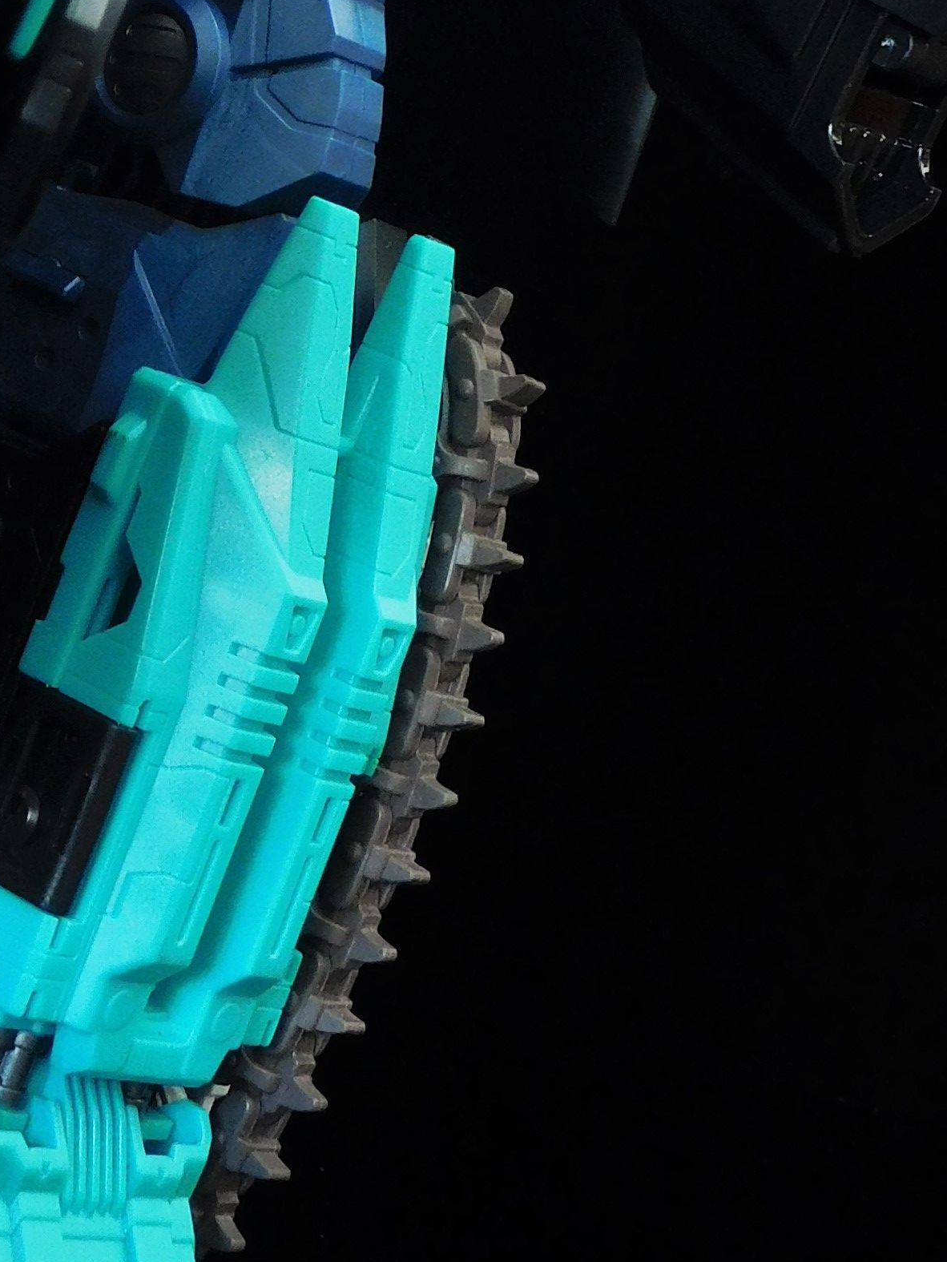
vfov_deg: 16.3
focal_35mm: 117
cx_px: 94
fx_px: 4266
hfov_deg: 12.6
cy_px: -120
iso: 200
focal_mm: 7.1
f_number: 3.9
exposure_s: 1/1.6
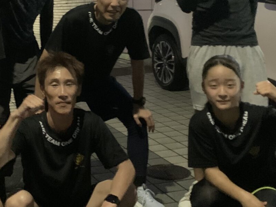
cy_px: 52
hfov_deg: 28.2
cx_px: 43
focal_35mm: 67
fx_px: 534
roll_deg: +3.6
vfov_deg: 21.7
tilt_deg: -5.3
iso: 1600
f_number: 1.8
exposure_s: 1/15
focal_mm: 4.25
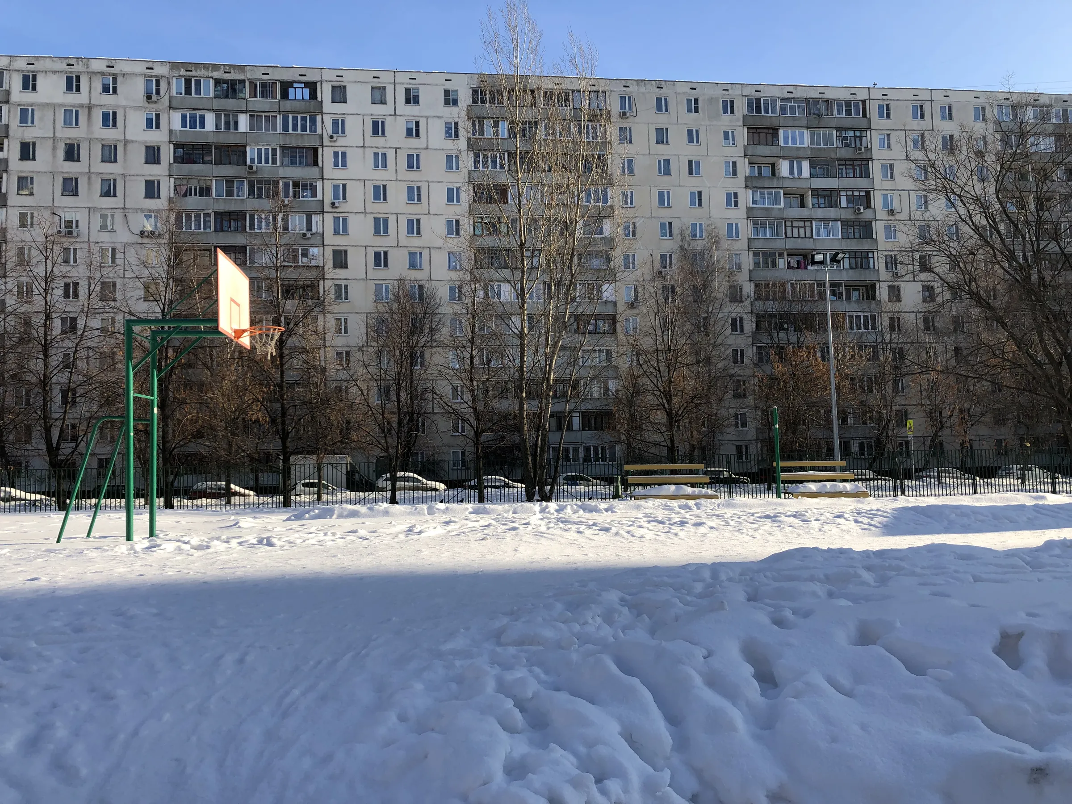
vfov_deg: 49.7
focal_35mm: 28
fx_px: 867
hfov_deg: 63.4
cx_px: 536
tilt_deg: +4.9
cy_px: 402
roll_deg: +3.2
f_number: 1.8
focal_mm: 4
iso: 20
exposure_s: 1/1333
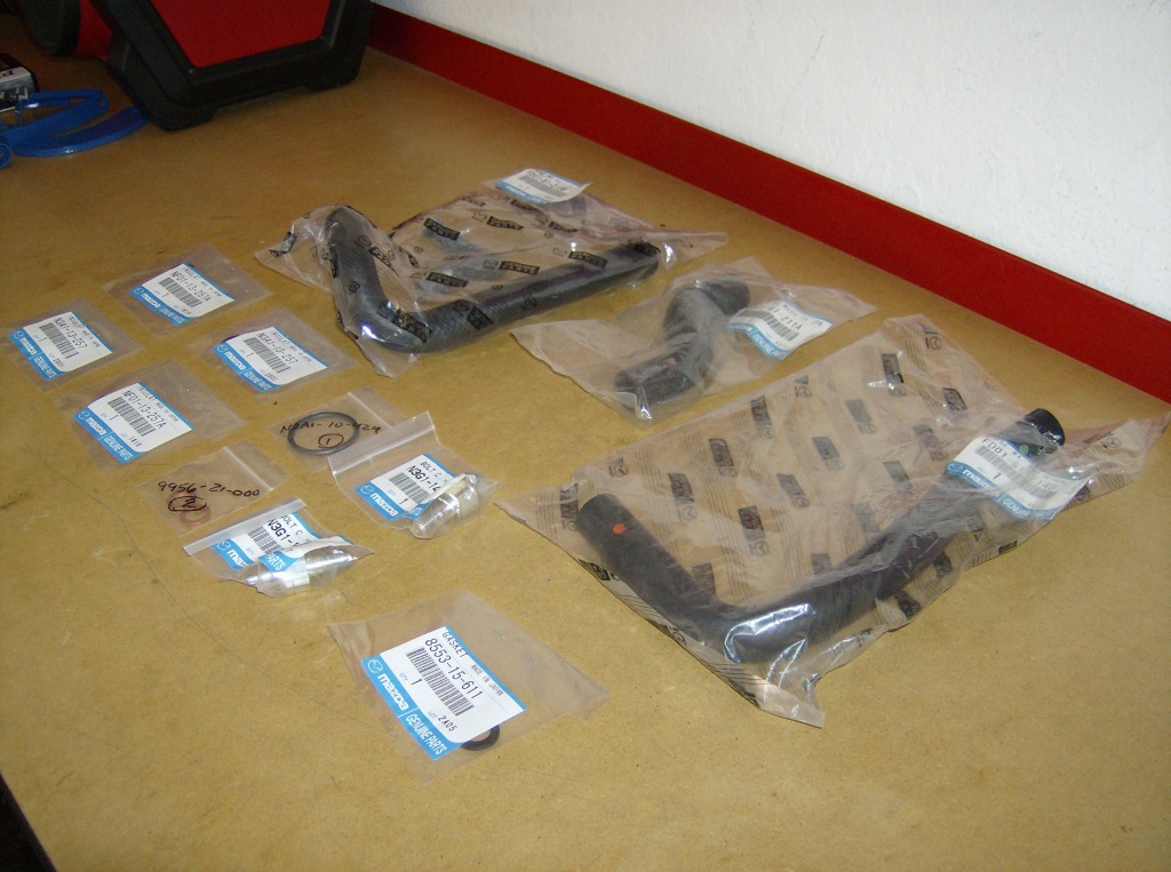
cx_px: 586
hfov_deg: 51.5
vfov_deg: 39.5
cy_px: 436
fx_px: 1215
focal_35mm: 36
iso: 200
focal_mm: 6
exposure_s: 1/60
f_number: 2.8
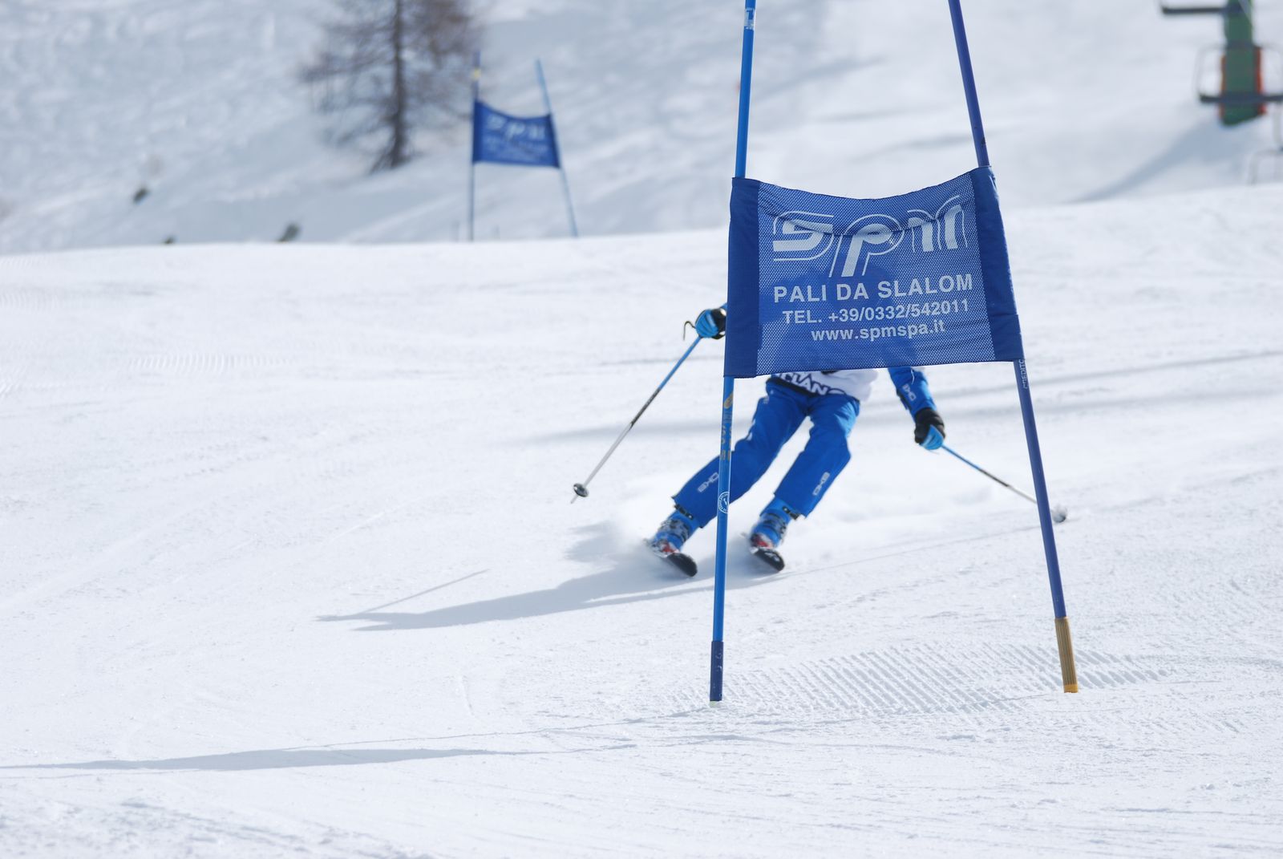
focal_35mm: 248
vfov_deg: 5.6
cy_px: 430
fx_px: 8831
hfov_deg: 8.3
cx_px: 642
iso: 100
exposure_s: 1/1250
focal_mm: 165
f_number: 5.3
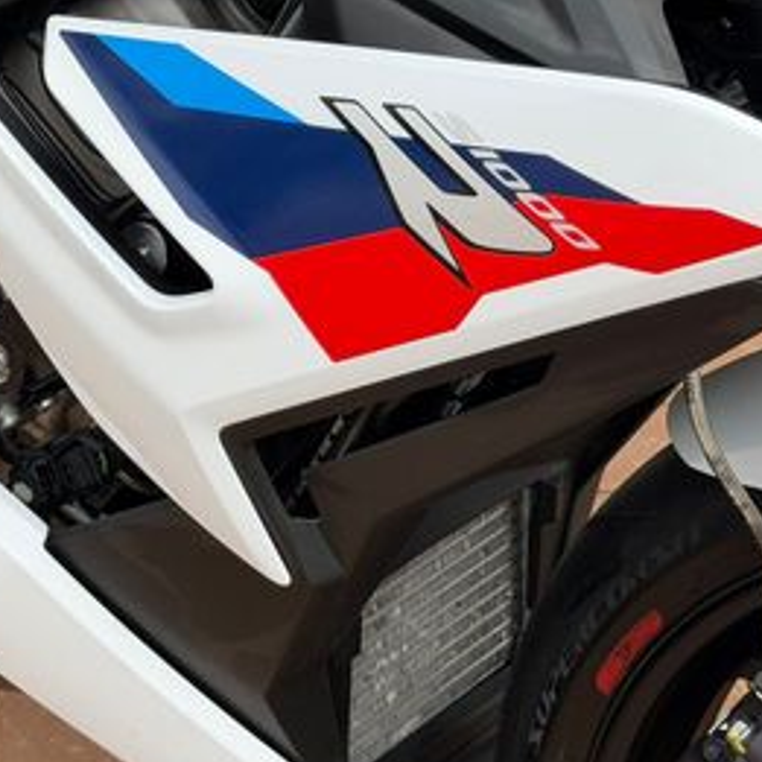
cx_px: 3
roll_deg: +1.8
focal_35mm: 104
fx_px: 2590
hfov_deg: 16.4
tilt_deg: -32.4
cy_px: 274
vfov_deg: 16.7
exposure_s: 1/1608
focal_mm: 6.76
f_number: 1.78
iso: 64
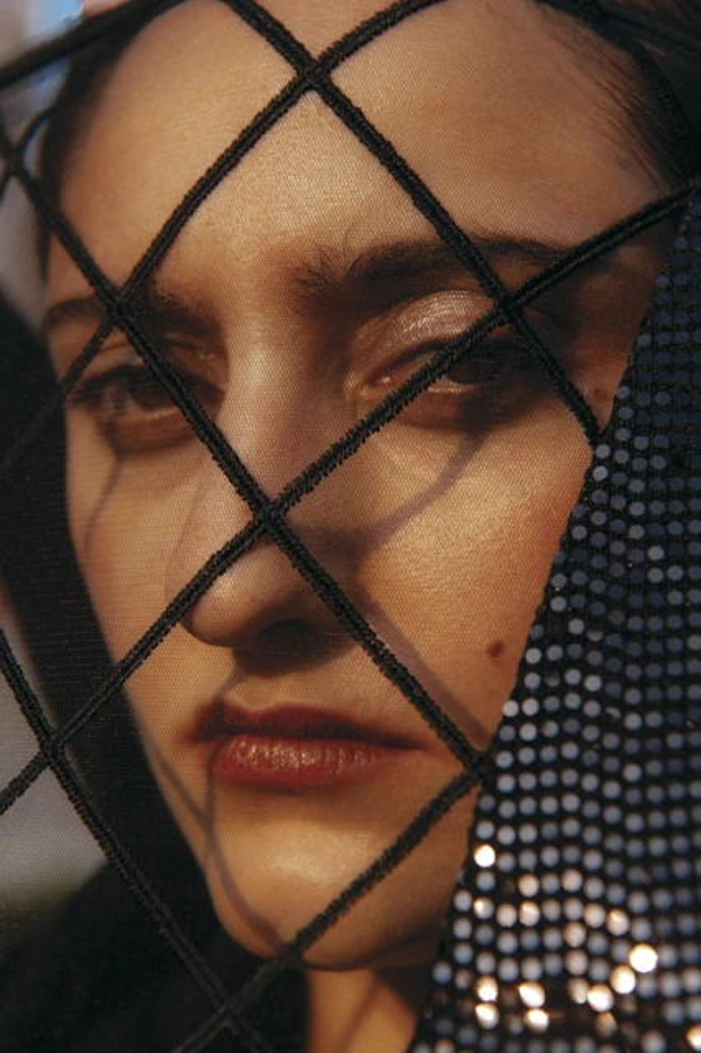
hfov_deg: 23.4
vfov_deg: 34.5
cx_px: 350
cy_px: 526
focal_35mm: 58
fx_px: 1696
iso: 100
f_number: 5.6
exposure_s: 1/500
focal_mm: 58
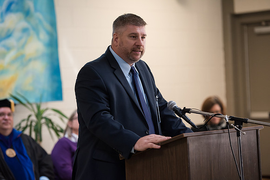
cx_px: 135
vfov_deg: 10.2
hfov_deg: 15.2
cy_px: 90
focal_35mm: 135
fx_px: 1013
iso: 2000
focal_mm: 135
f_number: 3.5
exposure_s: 1/200
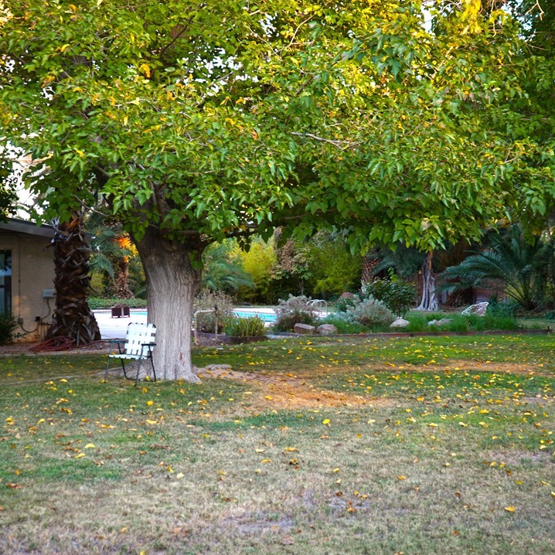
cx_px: 277
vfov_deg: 31.6
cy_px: 278
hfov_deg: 31.6
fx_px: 980
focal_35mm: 54
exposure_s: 1/40
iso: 64
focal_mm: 28
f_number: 3.5
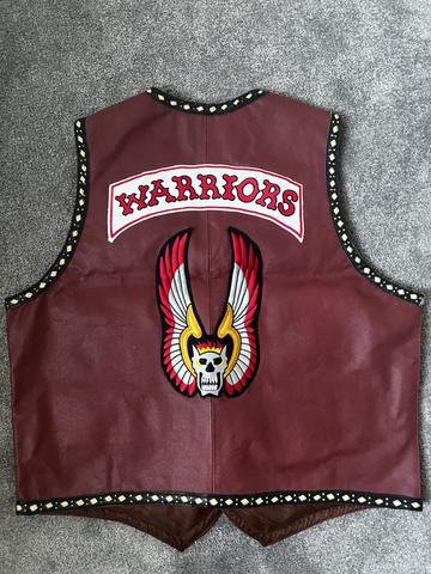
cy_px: 287
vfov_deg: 67.3
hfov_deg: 53.1
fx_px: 432
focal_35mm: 26
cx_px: 216
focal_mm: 5.7
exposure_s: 1/40
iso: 500
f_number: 1.5
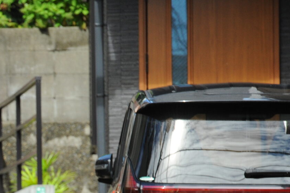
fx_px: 4796
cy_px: 223
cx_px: -118
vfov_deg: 2.3
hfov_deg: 3.5
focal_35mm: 596
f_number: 8
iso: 1000
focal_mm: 195
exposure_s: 1/1000
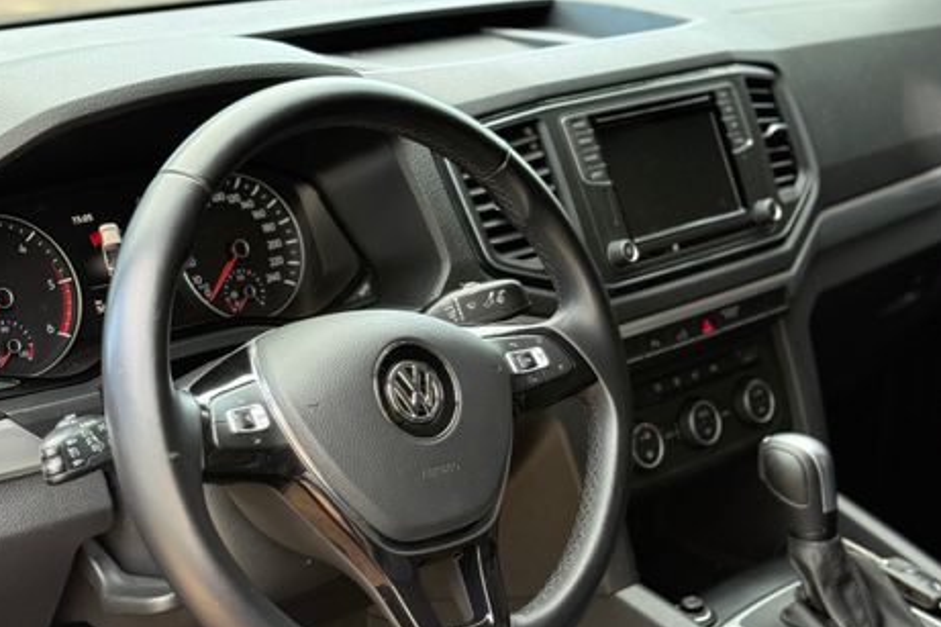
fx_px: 1333
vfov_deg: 26.4
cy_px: 359
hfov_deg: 38.9
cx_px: 469
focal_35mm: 51
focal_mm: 6.76
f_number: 1.78
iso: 200
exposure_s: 1/122
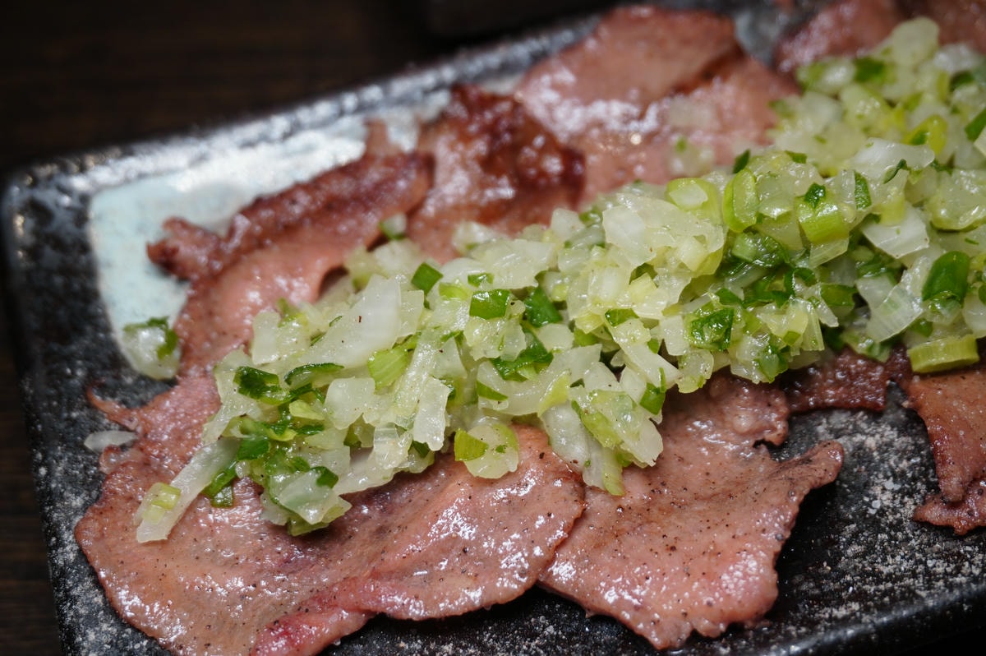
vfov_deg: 26.4
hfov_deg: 38.9
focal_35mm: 51
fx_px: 1396
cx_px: 493
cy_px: 328
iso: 250
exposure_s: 1/60
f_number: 5
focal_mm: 34
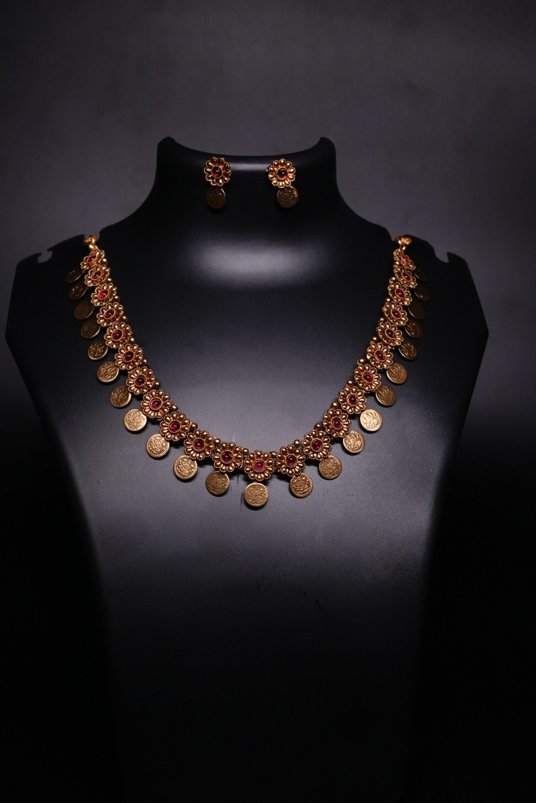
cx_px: 268
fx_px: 1161
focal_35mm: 52
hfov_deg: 26.0
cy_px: 402
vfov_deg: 38.2
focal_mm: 35
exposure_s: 1/125
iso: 4000
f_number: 10
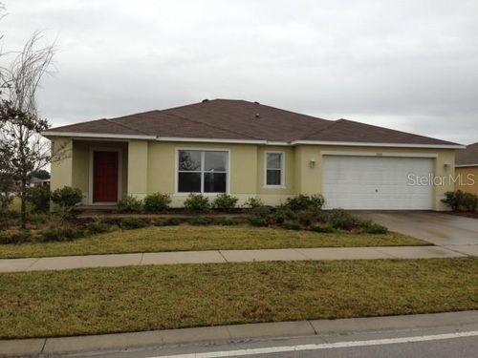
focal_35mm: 33
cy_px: 179
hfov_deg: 55.4
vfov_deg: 42.9
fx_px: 456
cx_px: 239
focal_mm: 4.13
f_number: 2.4
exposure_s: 1/215
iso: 50
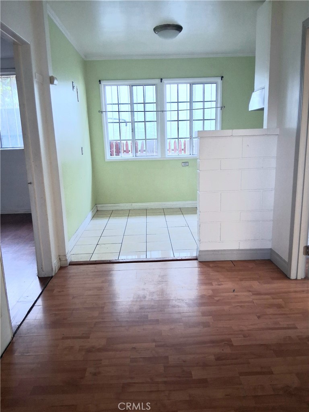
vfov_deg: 67.3
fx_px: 309
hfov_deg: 53.1
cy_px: 206
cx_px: 154
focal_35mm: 26
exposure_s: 1/60.2
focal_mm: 3.98
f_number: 1.8
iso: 250
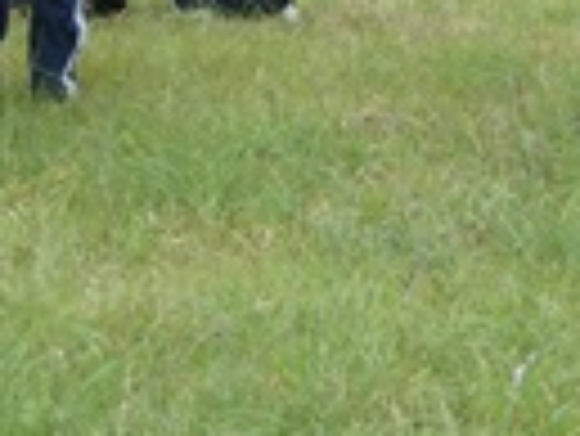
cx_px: 99
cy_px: -103
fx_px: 4662
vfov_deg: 5.3
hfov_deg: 7.1
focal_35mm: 278
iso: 200
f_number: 5.6
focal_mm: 16.1
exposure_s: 1/80
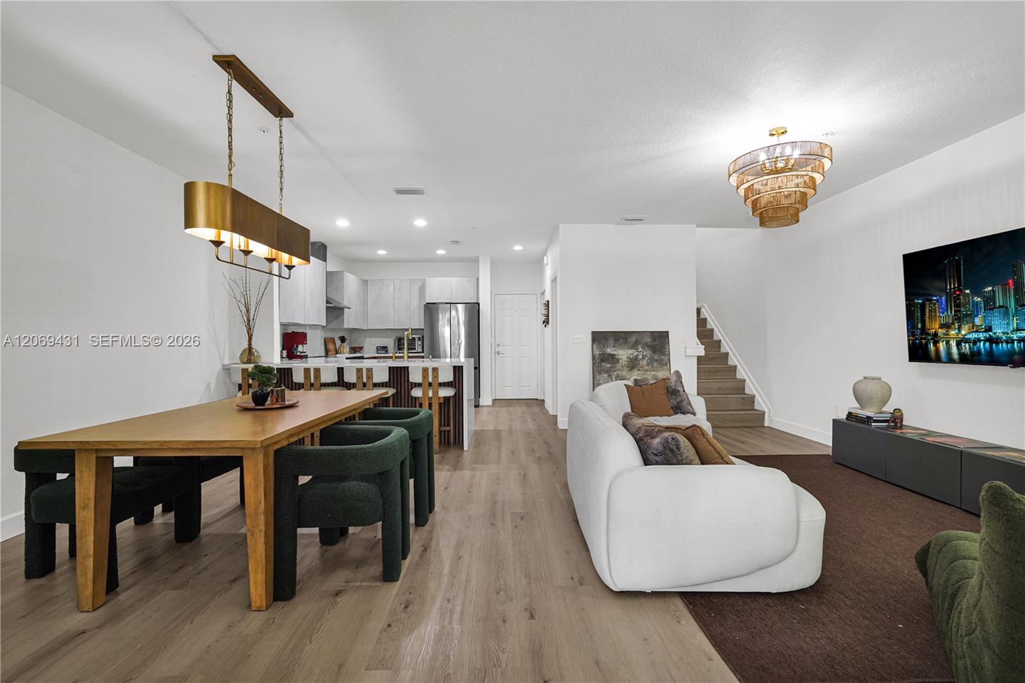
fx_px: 455
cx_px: 512
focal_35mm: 16
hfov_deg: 96.7
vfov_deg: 73.7
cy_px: 342
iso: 1600
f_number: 8
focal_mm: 16
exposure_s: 1/30
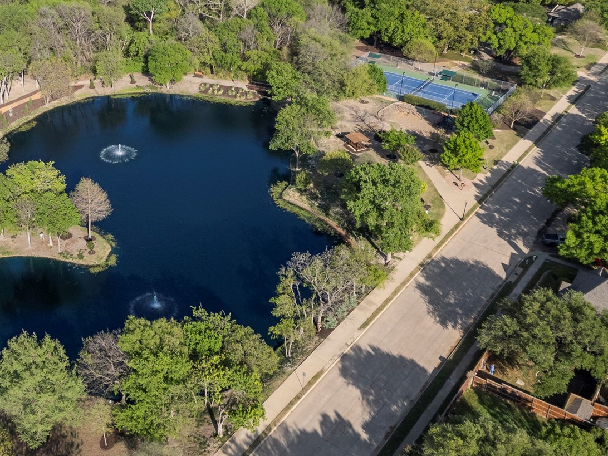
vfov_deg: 31.7
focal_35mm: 45
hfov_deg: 40.6
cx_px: 135
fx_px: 790
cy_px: 126
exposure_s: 1/2500
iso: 140
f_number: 1.7
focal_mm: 6.72
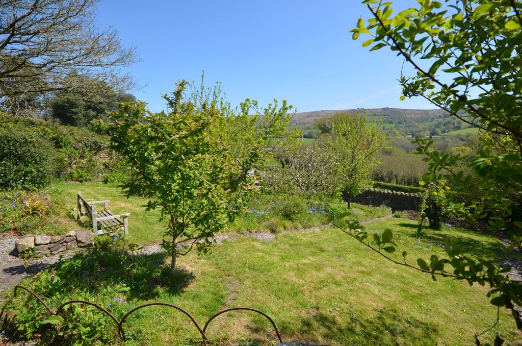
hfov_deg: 85.5
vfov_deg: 63.0
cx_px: 261
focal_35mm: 20
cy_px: 173
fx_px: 282
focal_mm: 13
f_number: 8
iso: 100
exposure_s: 1/200
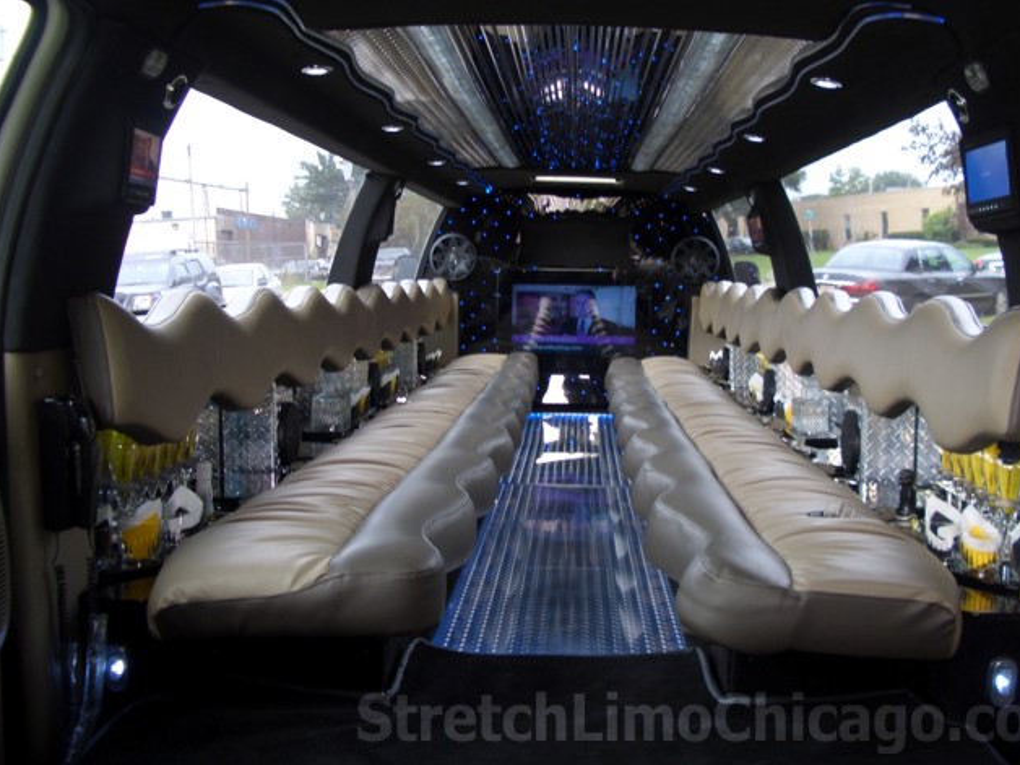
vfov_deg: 36.8
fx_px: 1149
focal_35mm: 39
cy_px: 374
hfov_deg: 47.8
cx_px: 560
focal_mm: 5.8
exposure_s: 1/13
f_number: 2.6
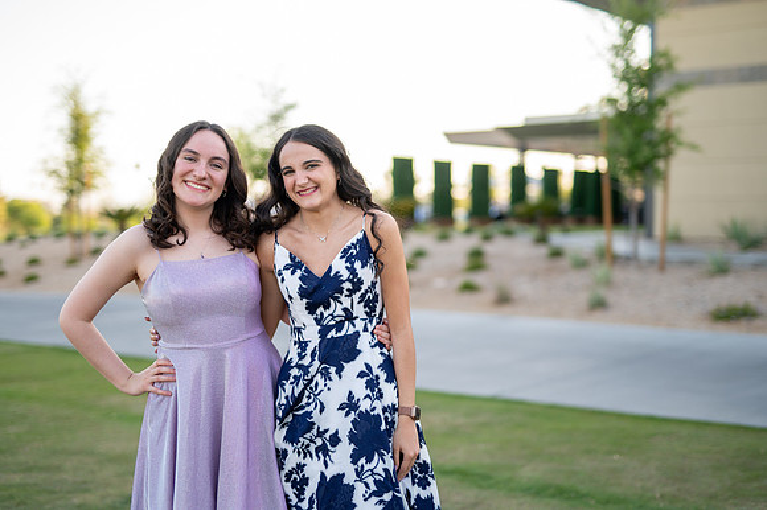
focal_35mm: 50
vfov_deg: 27.0
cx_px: 384
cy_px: 255
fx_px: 1065
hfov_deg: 39.6
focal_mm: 50
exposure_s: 1/640
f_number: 1.4
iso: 100
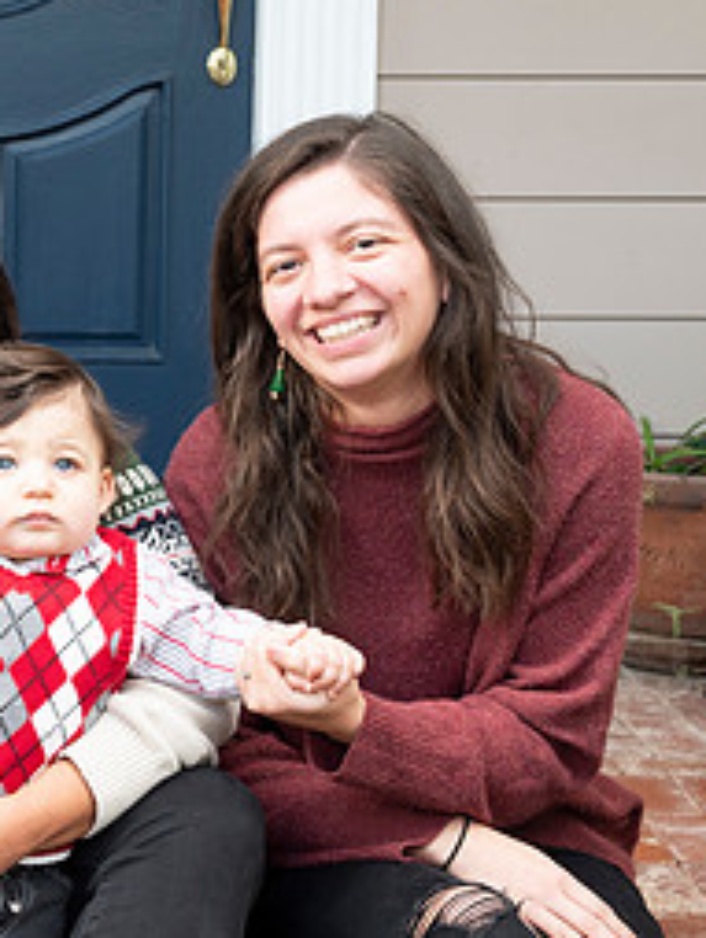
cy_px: 637
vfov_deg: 19.4
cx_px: -148
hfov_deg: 14.2
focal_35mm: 101
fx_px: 2742
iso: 400
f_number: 5.3
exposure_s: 1/100
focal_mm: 46
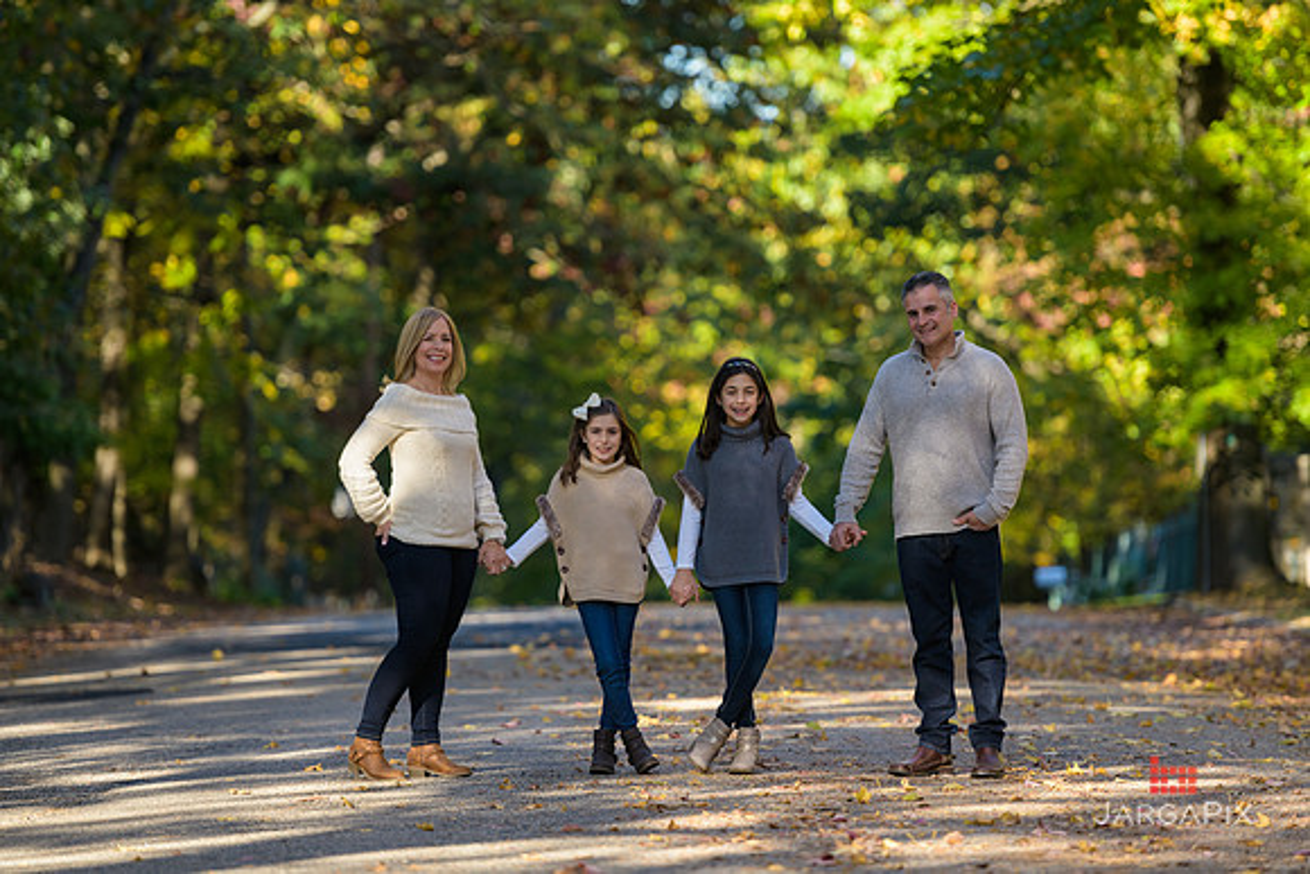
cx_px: 655
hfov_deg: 11.4
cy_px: 437
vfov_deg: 7.6
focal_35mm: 180
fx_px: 6551
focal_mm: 180
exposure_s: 1/400
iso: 200
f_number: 3.2
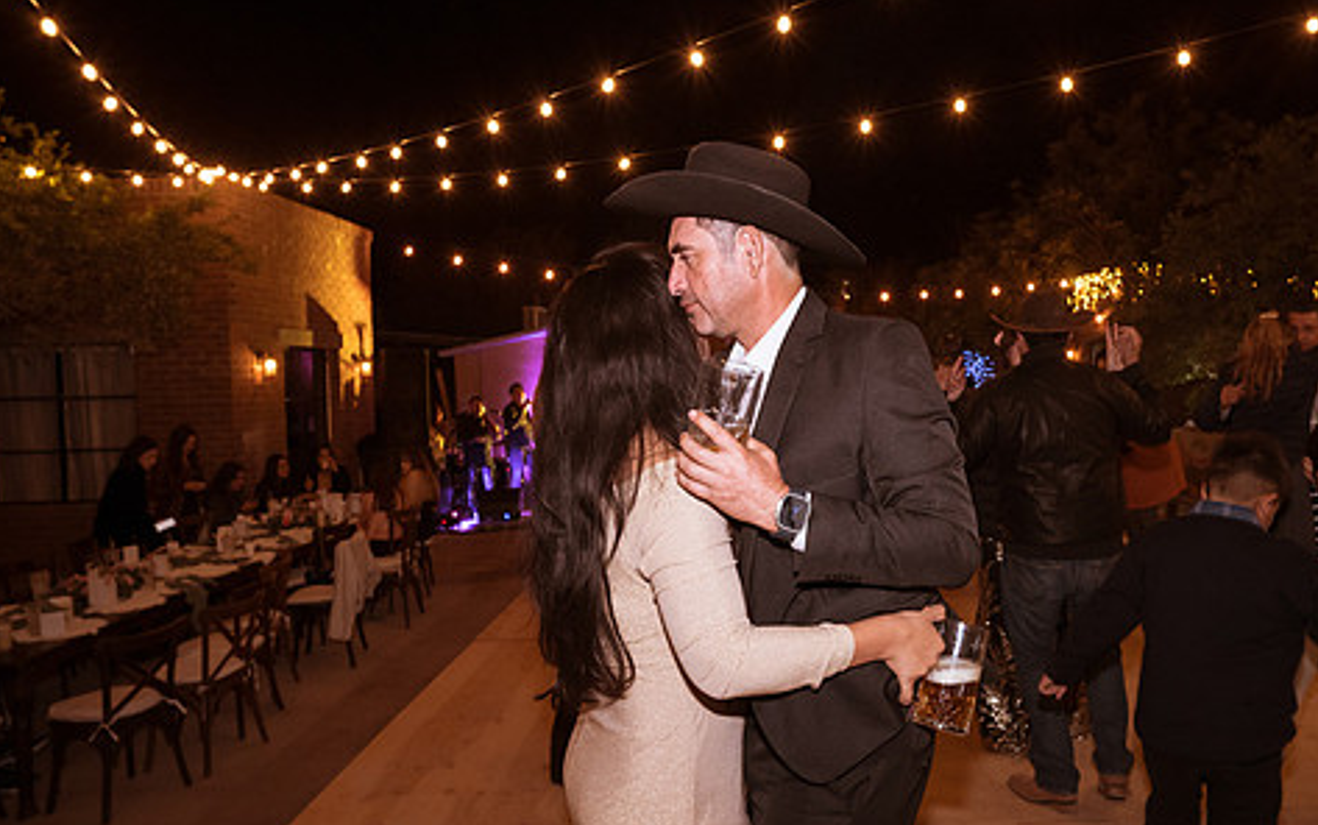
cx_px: 772
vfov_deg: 49.3
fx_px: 898
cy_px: 417
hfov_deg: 72.0
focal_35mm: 25
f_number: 6.3
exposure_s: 1/60
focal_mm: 20
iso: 3200
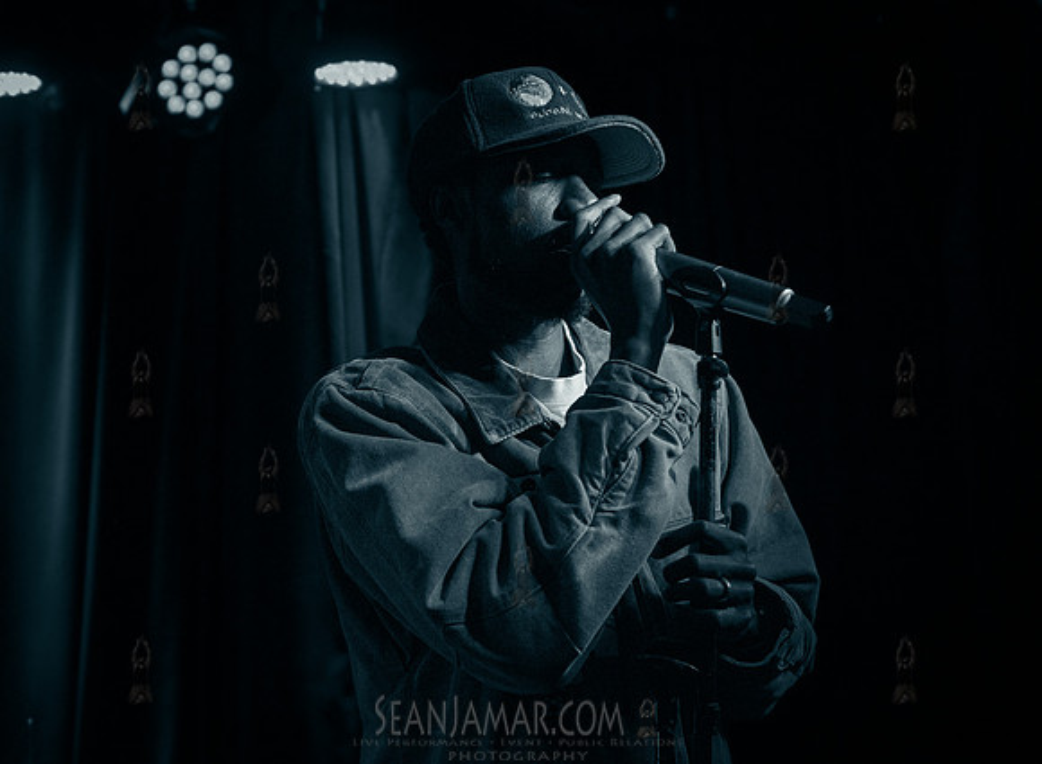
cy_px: 384
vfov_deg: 31.7
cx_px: 465
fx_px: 1345
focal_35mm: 45
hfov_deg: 42.3
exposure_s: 1/320
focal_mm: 42
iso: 12800
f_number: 3.5
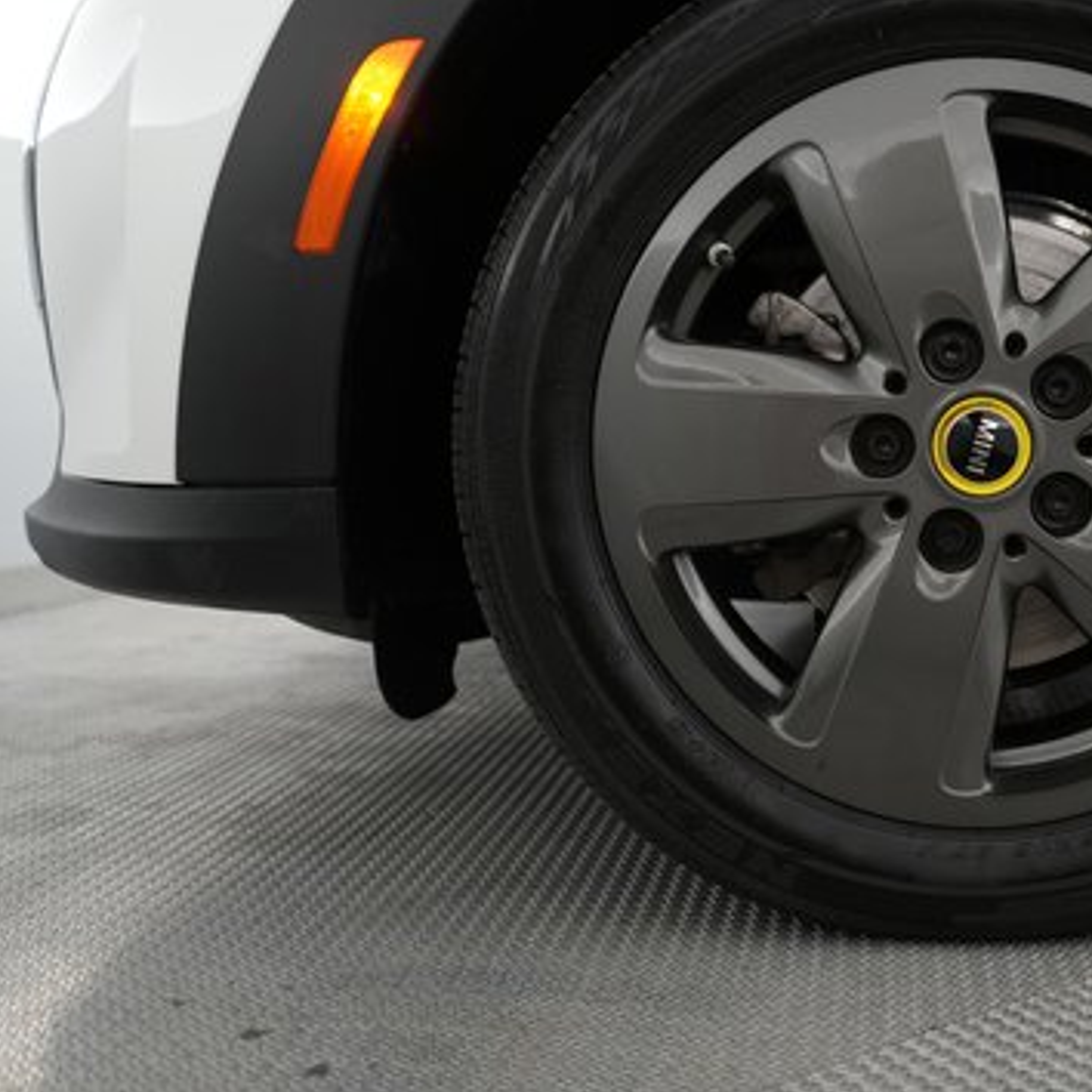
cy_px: 453
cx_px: 981
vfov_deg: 39.1
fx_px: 1535
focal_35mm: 43
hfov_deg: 36.7
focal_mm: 28
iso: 1000
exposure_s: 1/80
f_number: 2.8
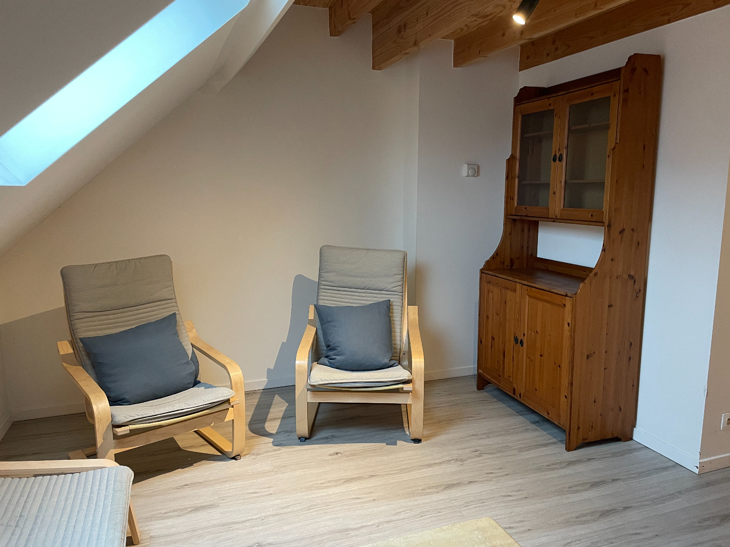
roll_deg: +1.3
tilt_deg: -9.1
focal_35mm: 26
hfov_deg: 67.3
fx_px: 548
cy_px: 274
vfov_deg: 53.1
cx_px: 365
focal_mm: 4.2
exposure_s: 1/50
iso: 250
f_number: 1.6
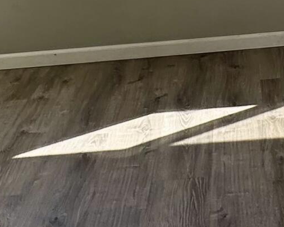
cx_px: 288
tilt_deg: -7.7
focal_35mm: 81
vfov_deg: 17.0
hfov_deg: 22.6
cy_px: -122
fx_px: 681
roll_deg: +2.7
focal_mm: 2.22
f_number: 2.2
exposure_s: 1/292
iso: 40
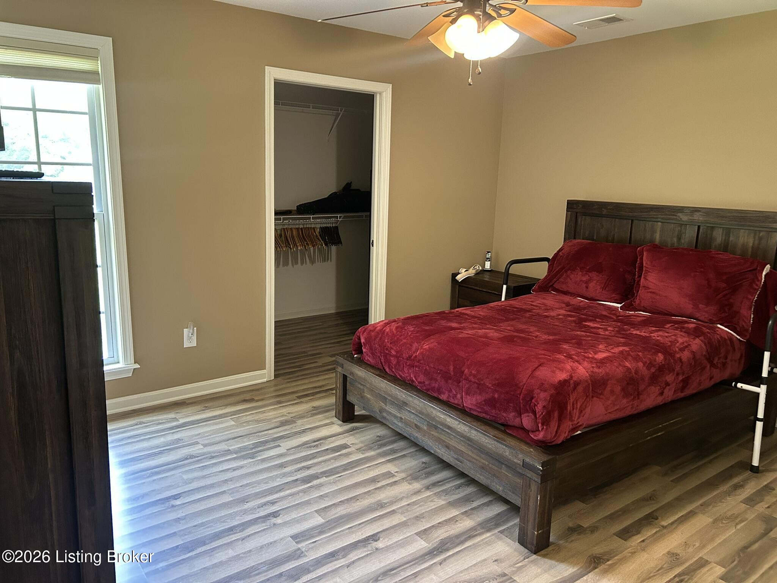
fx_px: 584
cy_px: 292
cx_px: 388
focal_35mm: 26
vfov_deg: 53.1
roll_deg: -0.7
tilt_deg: -11.2
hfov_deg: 67.3
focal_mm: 5.7
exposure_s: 1/60
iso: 400
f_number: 1.5
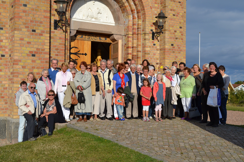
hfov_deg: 43.6
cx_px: 122
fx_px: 305
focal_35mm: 45
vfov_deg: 29.9
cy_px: 81
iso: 100
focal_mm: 30
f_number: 9
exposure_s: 1/320
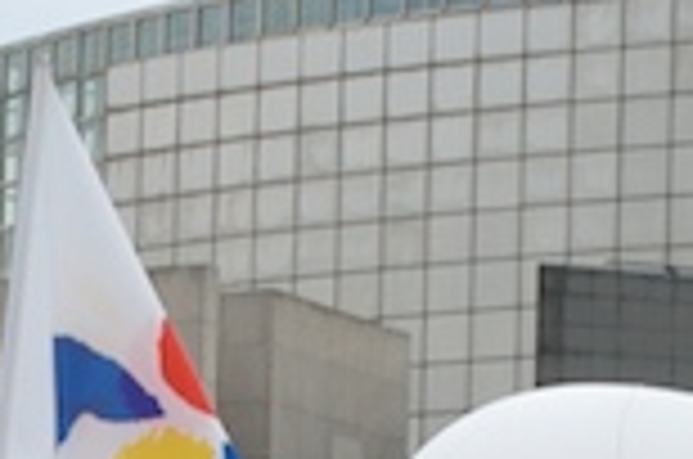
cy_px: 1033
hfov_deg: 6.7
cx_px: 140
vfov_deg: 4.3
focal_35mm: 309
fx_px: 5942
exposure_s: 1/250
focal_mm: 31
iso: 200
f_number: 8
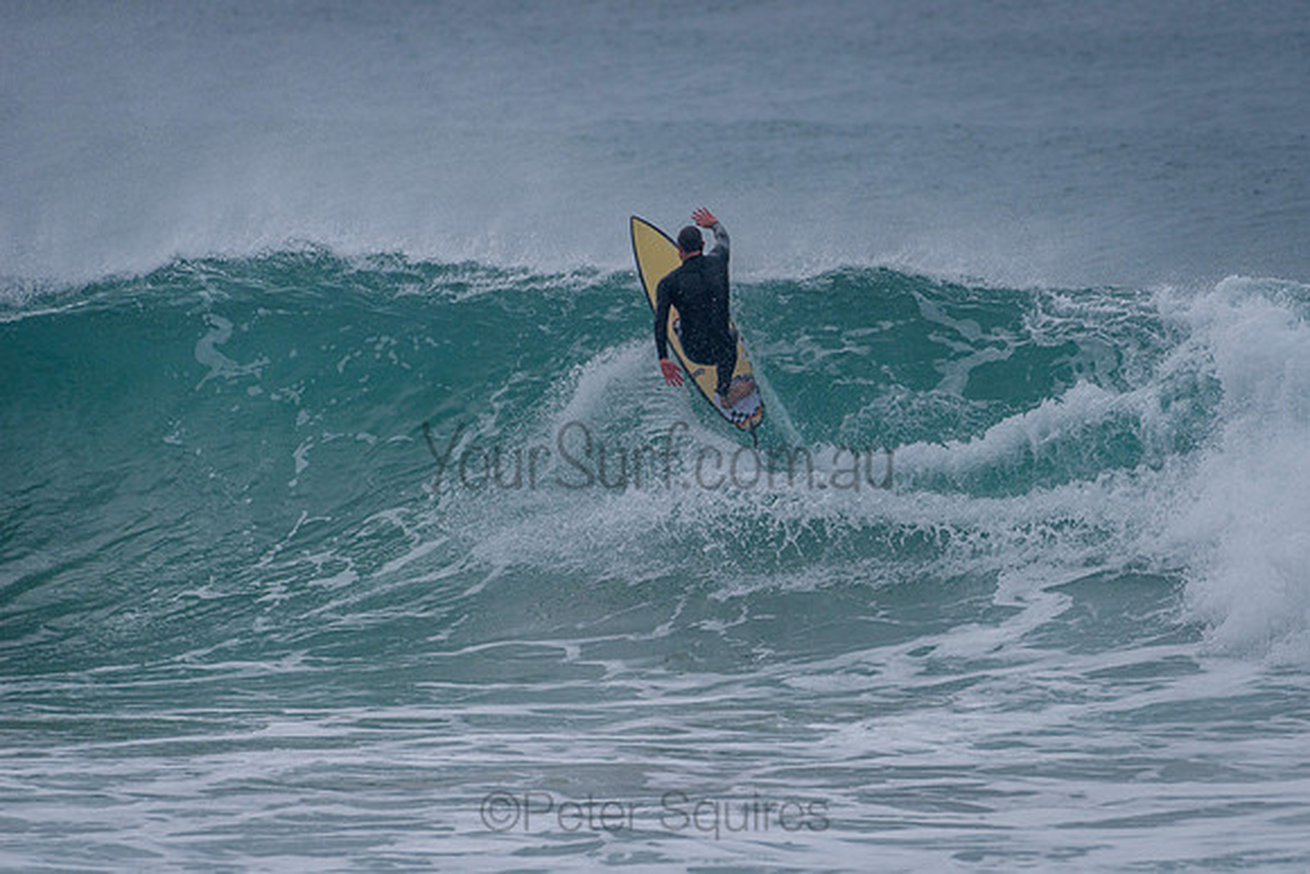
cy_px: 525
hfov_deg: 3.4
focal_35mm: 613
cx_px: 798
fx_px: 22293
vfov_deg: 2.2
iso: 280
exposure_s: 1/2000
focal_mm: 500
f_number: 5.6
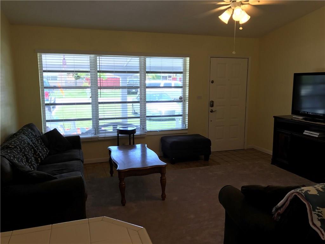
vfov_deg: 49.7
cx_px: 162
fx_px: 263
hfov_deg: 63.4
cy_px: 122
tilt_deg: -8.9
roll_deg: -0.3
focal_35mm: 28
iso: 25
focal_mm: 3.99
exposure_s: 1/40
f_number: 1.8
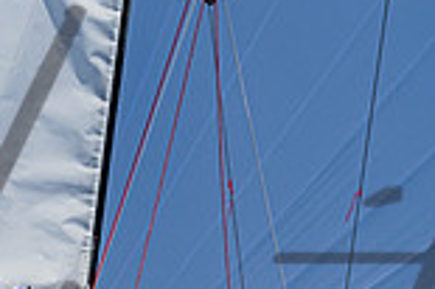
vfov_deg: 1.1
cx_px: 249
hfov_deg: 1.7
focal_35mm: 1227
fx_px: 14810
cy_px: 233
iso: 400
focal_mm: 280
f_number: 6.3
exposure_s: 1/2500
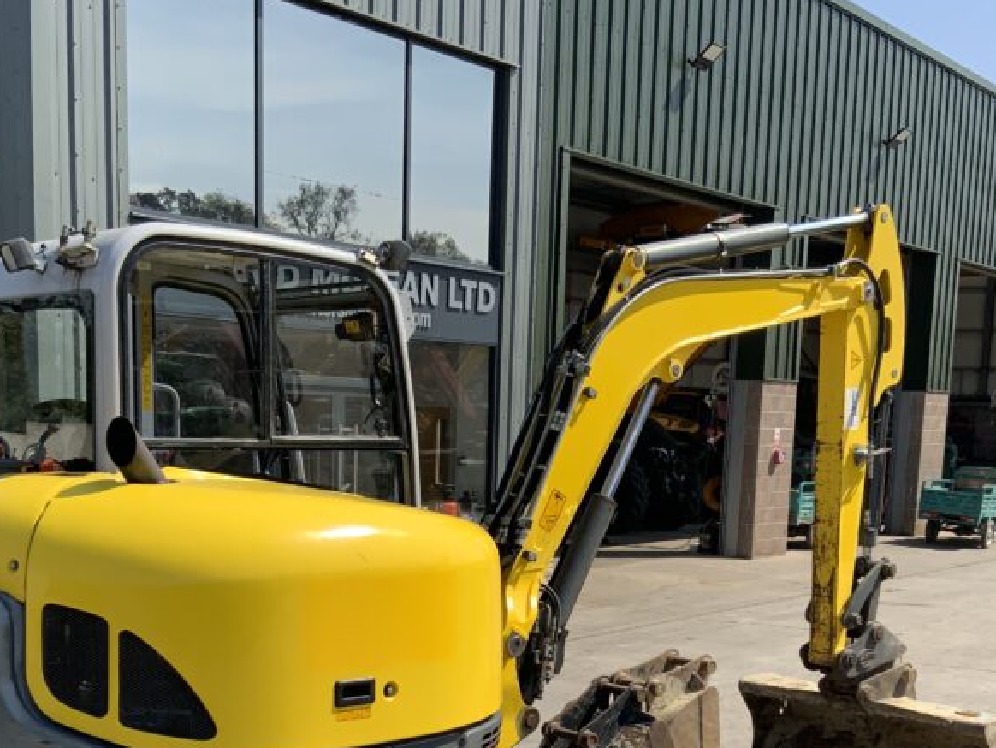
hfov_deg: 37.5
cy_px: 652
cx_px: 471
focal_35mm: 51
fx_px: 1468
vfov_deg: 27.7
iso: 16
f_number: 1.8
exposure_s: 1/1534
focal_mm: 3
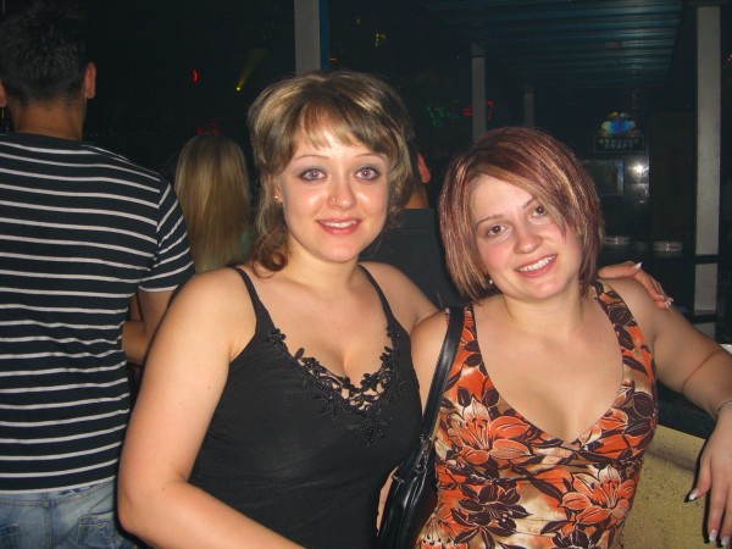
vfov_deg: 37.7
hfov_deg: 49.0
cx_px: 366
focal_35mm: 38
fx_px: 804
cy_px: 274
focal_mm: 7.9
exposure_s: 1/60
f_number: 2.8
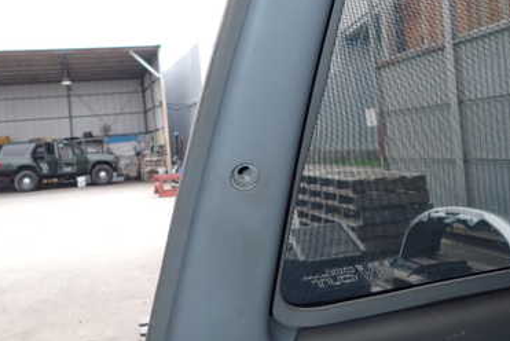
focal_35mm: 42
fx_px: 595
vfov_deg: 31.9
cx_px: 261
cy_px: 138
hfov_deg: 46.4
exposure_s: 1/200
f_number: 2
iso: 100
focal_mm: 4.5
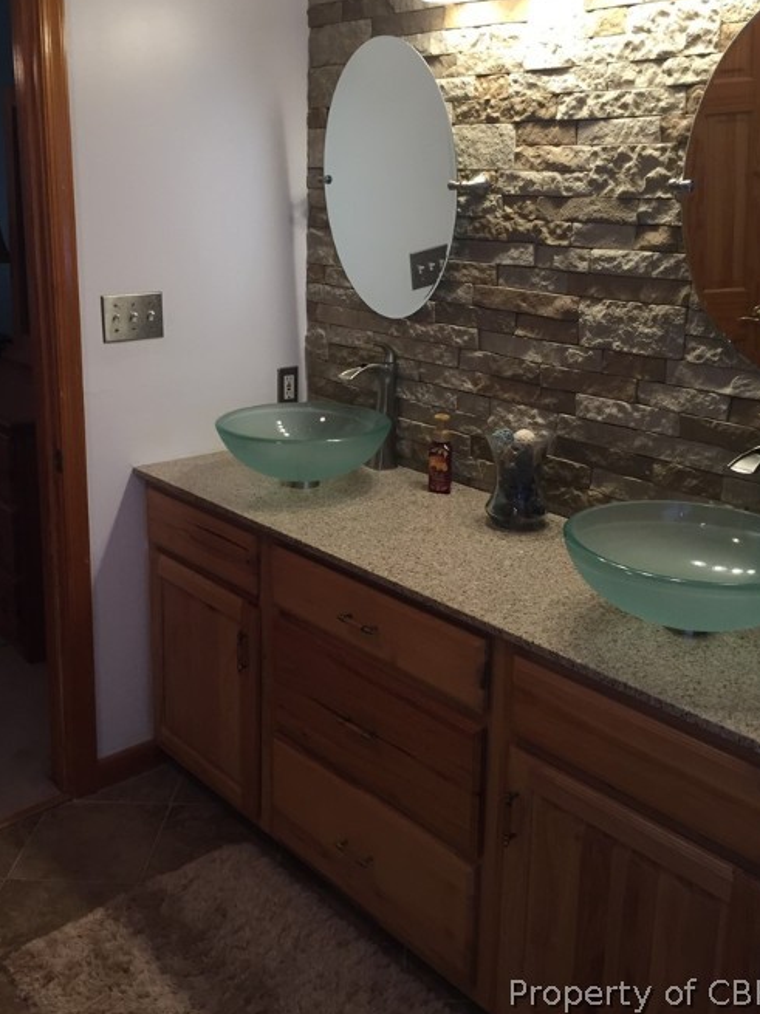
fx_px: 996
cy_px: 424
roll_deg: -1.8
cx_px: 385
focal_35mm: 34
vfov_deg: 53.7
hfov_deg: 41.8
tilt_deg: -12.7
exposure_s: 1/30
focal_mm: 4.15
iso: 50
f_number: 2.2
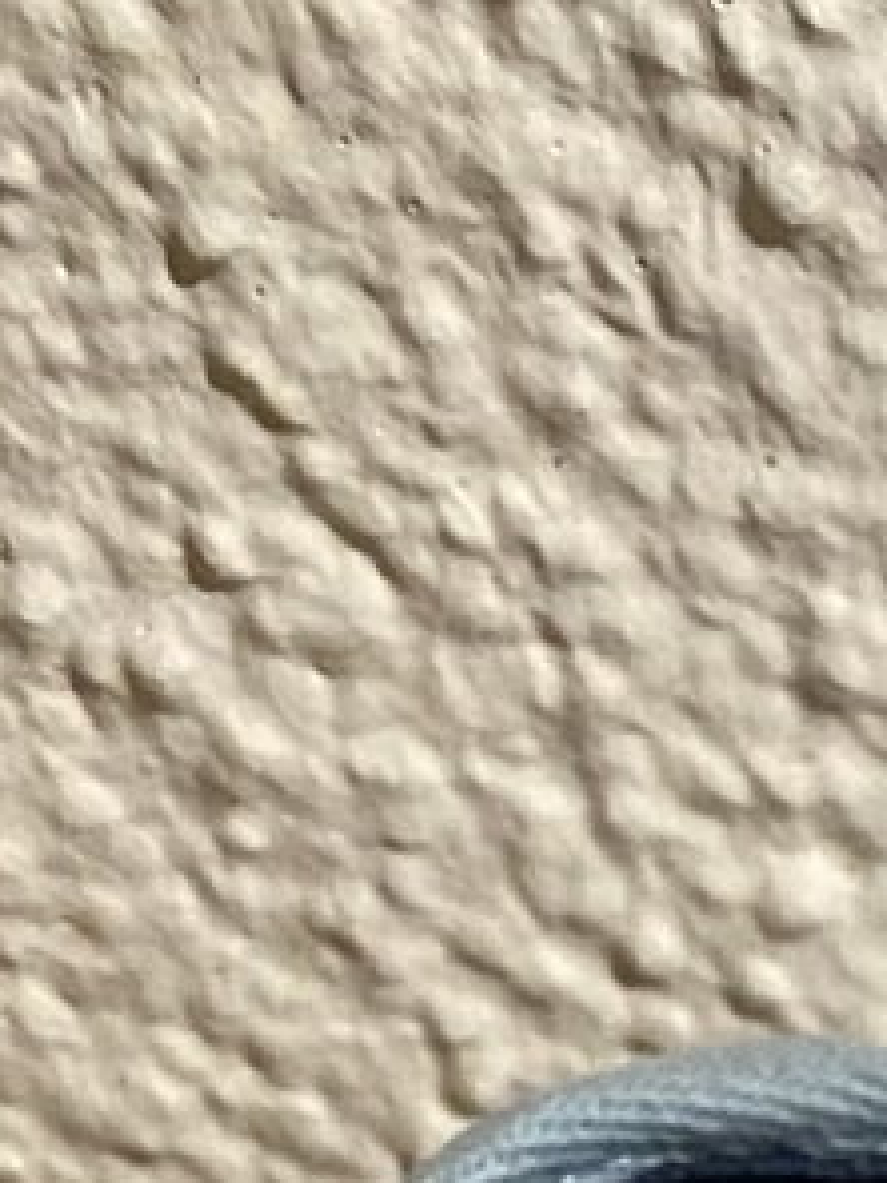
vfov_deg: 11.0
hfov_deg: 8.9
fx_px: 4954
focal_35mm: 145
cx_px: 2405
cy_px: 3039
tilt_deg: -49.5
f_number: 1.8
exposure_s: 1/50
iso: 250
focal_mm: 4.25
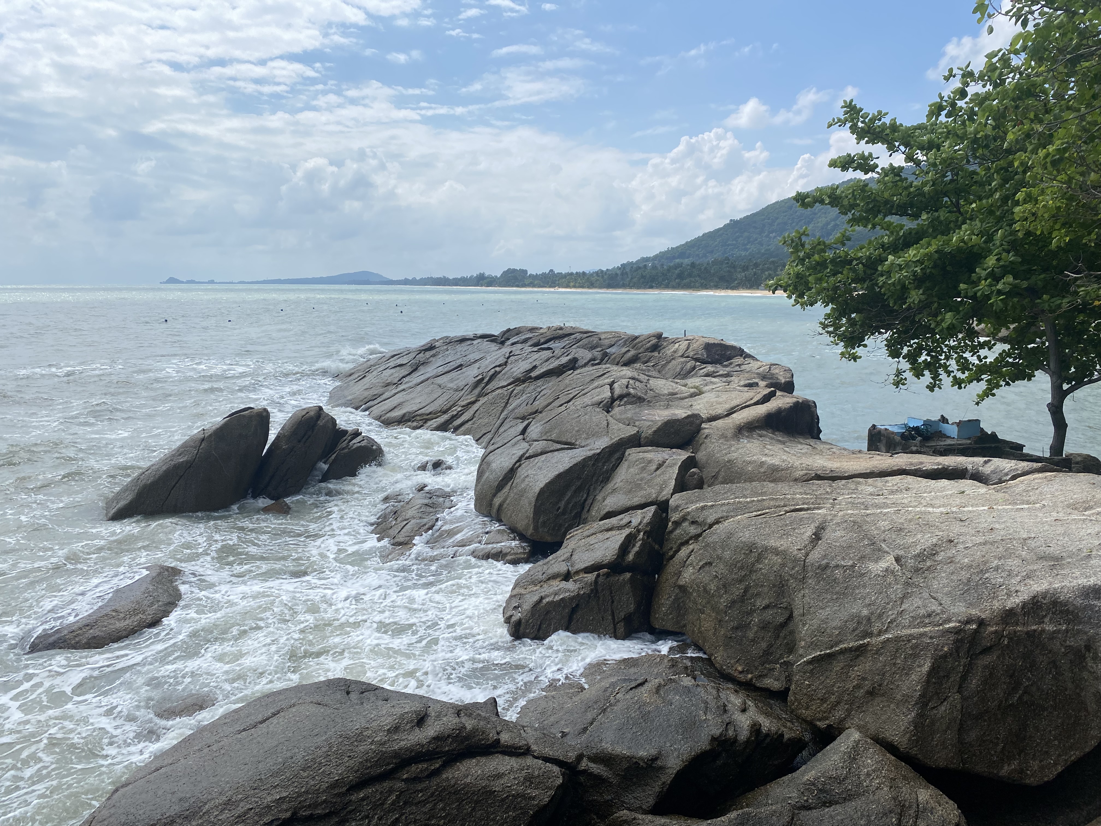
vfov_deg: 53.1
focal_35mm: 26
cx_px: 550
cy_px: 413
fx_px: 827
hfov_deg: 67.3
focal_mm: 4.25
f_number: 1.8
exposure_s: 1/6757
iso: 32
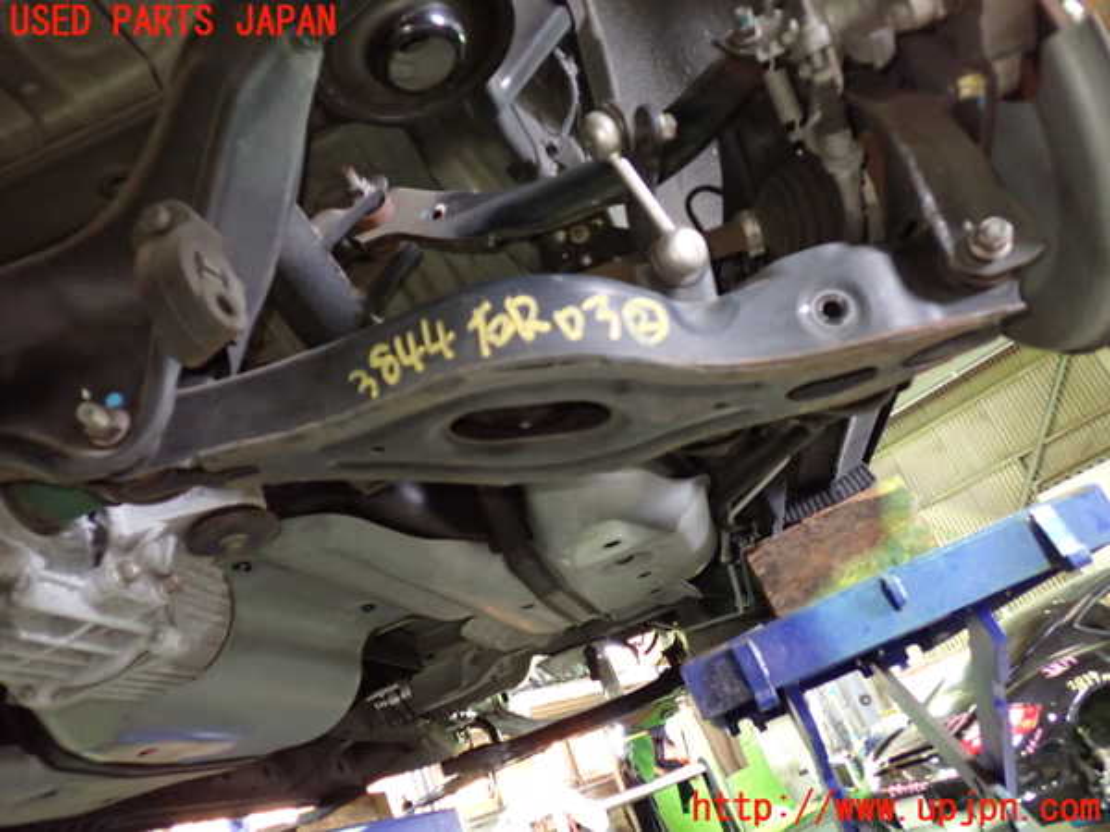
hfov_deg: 60.0
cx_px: 555
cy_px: 416
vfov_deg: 46.8
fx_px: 962
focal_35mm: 30
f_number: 2.3
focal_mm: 5.4
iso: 800
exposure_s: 1/20
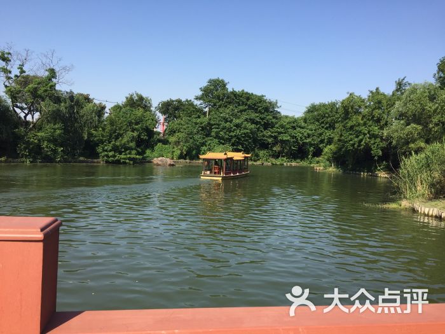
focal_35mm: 29
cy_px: 167
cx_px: 222
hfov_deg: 61.7
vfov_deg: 48.2
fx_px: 373
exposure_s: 1/1522
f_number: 2.2
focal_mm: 4.15
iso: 32
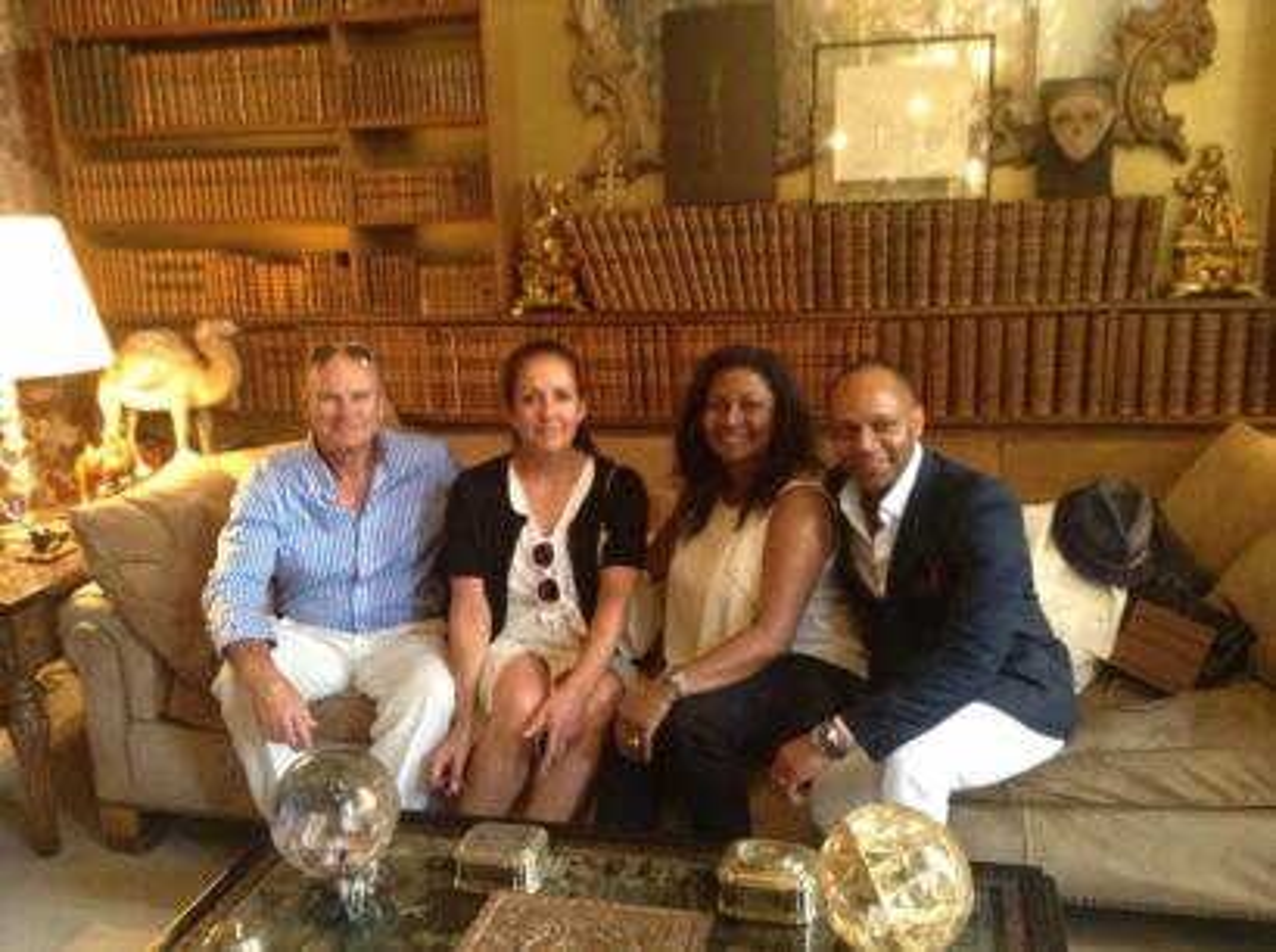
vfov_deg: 42.8
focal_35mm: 33
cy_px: 476
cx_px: 638
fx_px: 1214
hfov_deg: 55.4
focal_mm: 3.3
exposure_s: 1/17
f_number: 2.4
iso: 320
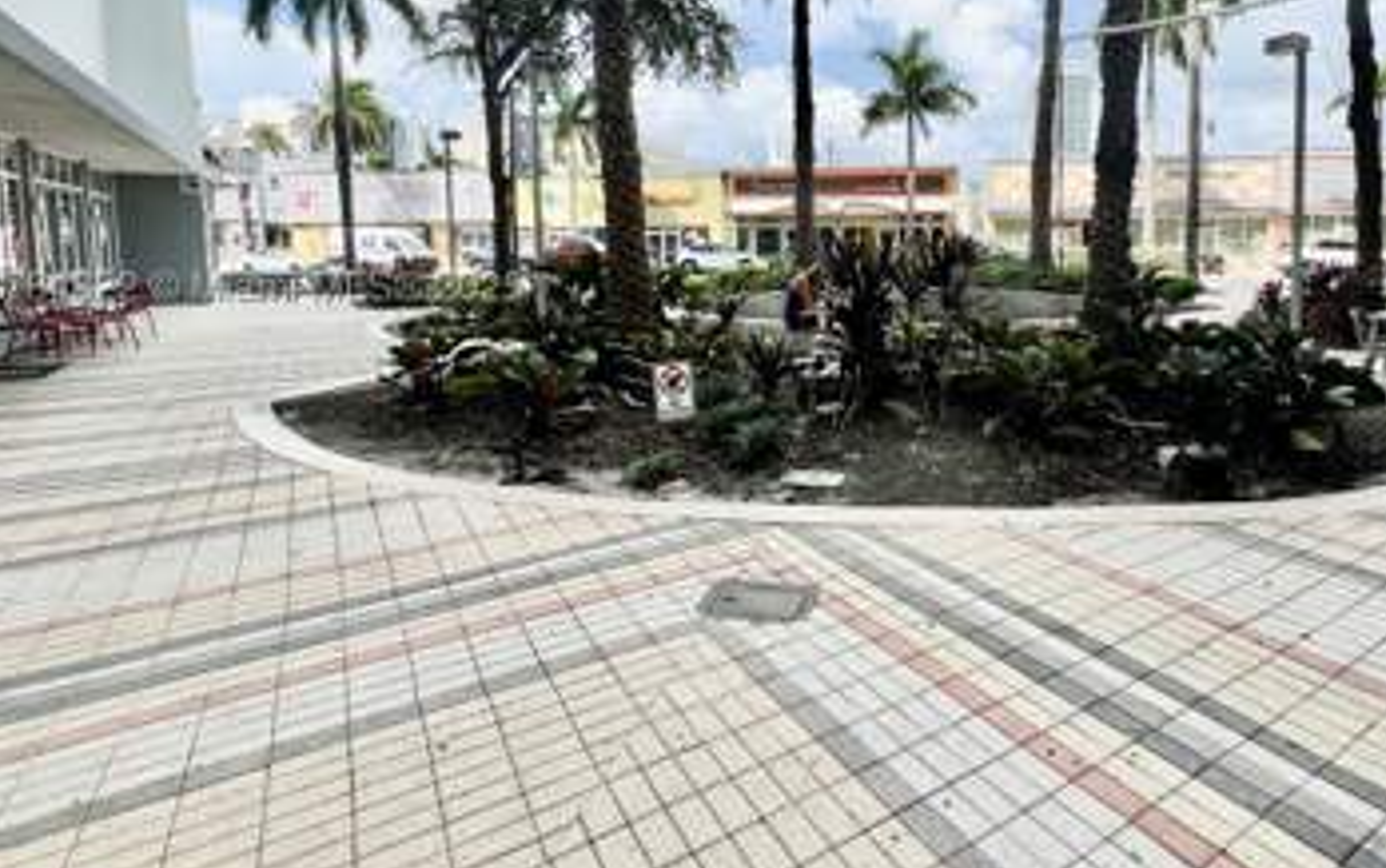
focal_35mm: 19
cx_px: 876
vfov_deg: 60.9
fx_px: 718
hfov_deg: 86.0
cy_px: 295
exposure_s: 1/1033
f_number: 1.8
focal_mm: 1.57
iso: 32
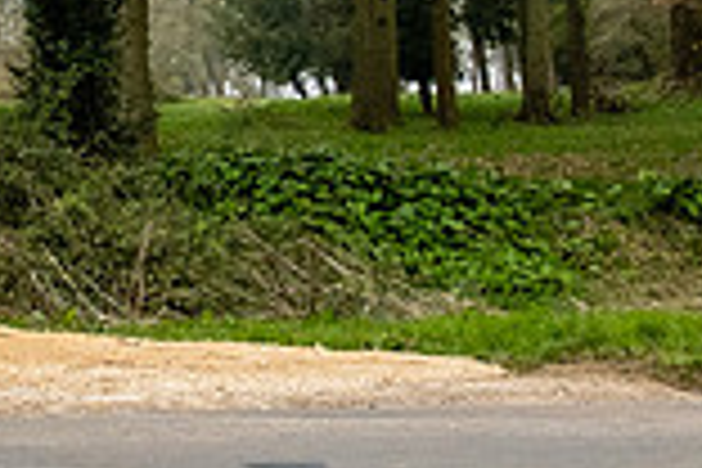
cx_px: -398
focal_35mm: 124
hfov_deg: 15.1
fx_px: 2418
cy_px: -404
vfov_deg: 10.3
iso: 400
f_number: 5.6
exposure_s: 1/400
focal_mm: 10.9
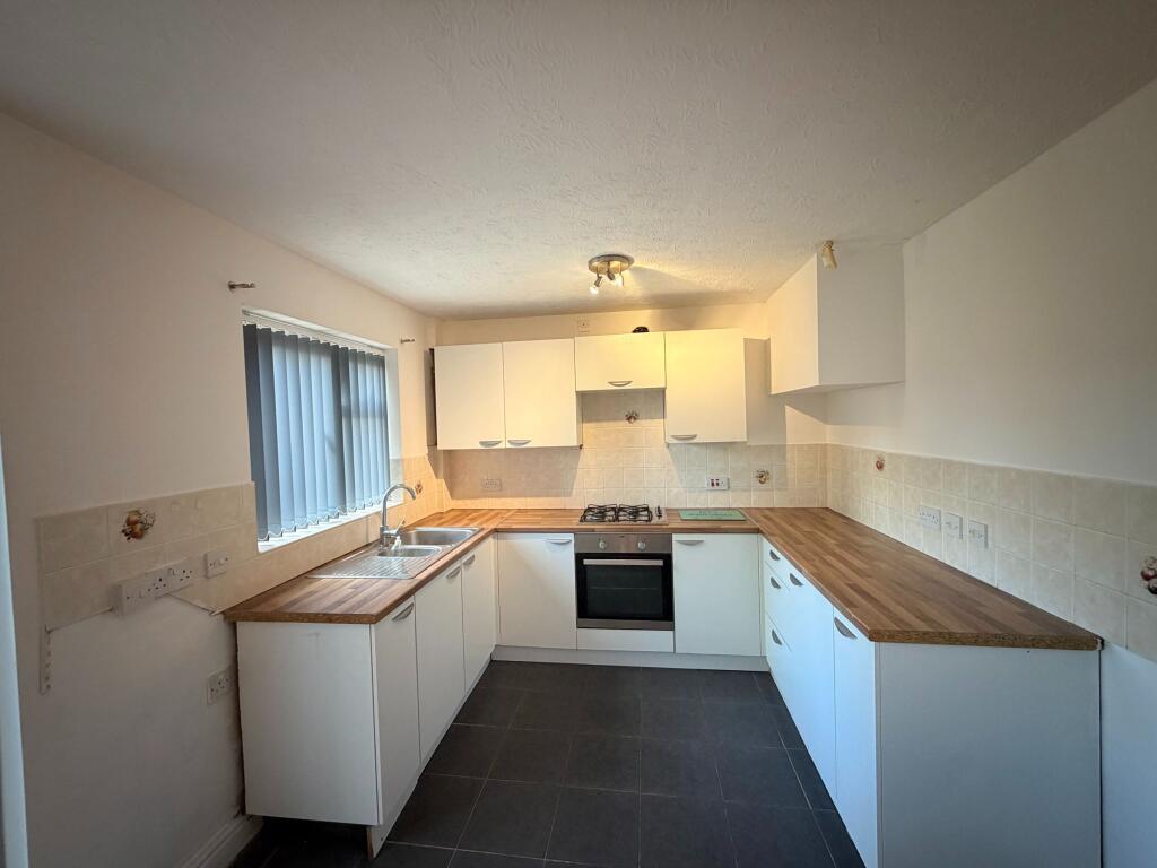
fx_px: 468
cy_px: 434
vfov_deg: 85.7
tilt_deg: -0.6
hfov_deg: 102.1
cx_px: 578
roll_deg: +1.9
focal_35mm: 14
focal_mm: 2.22
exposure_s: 1/50
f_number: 2.2
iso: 200
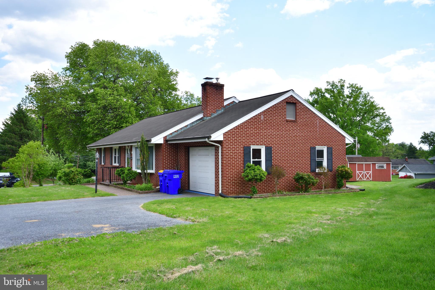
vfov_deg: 43.6
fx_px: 362
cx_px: 218
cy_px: 145
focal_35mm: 30
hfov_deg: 61.9
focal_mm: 20
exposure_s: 1/250
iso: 400
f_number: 10
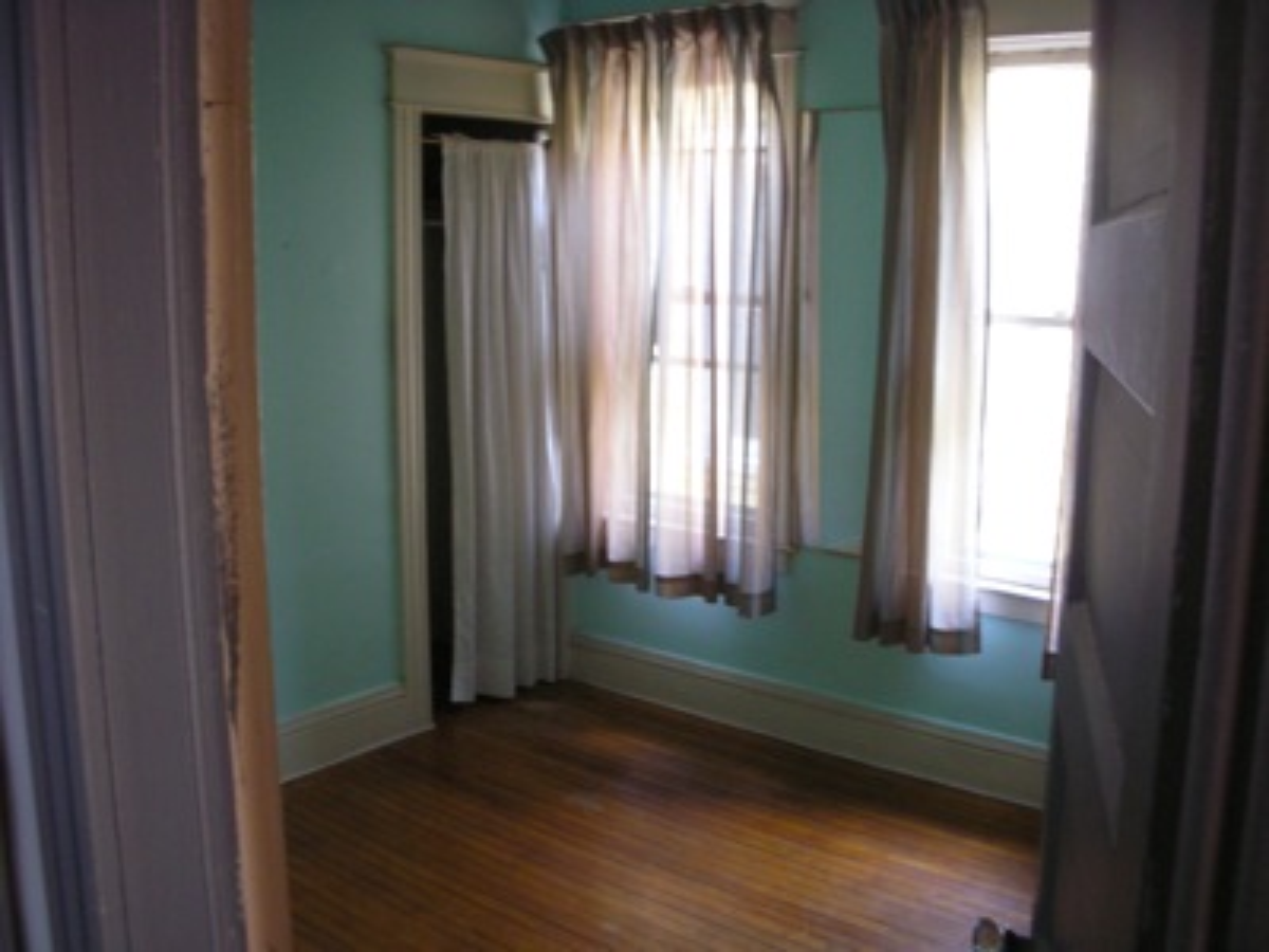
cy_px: 476
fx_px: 1283
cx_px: 634
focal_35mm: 35
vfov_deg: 40.7
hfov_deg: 52.6
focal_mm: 5.8
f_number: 2.8
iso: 200
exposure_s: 1/10.4
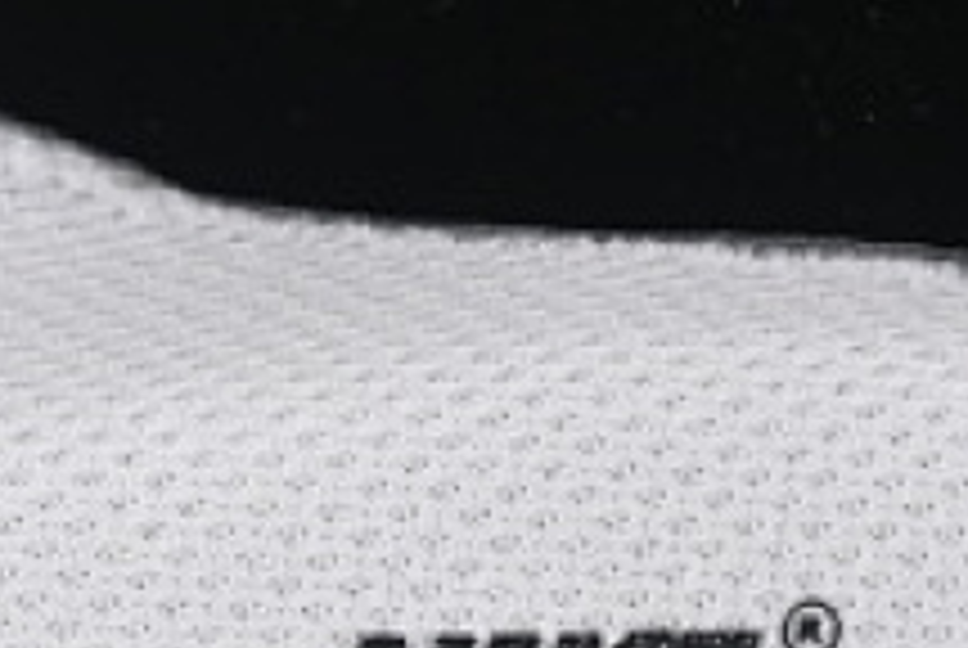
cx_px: -1054
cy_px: 1066
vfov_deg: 3.6
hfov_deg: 5.4
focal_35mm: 376
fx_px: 10124
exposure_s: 1/80
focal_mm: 50
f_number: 7.1
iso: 160
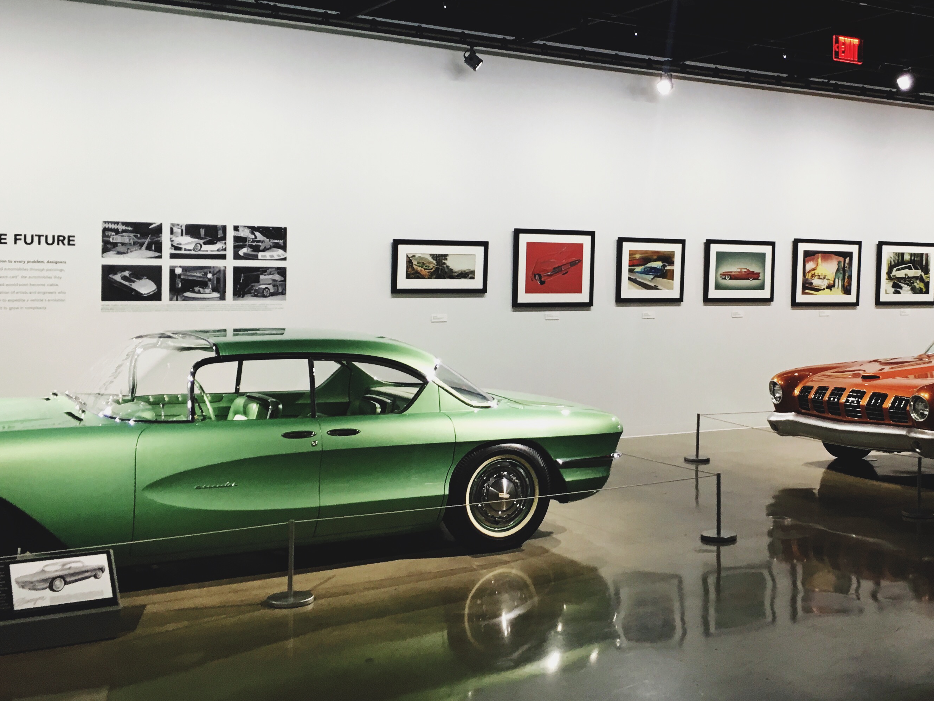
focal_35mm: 44
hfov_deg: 42.2
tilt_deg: -0.1
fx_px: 1187
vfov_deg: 32.8
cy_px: 291
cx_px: 644
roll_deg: -0.4
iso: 64
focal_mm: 4.15
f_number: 2.2
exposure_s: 1/30
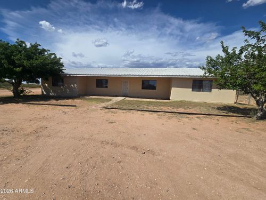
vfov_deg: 89.9
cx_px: 133
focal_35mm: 13
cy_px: 100
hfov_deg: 106.2
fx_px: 100
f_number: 2.2
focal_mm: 2.2
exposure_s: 1/4064
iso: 50
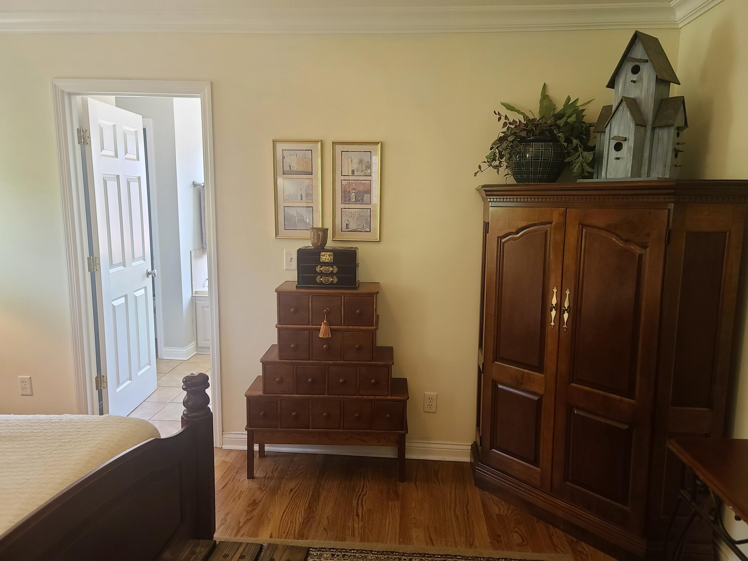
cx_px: 374
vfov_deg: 54.9
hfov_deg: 69.4
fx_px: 540
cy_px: 280
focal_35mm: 25
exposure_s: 1/60
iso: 200
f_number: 1.8
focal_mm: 7
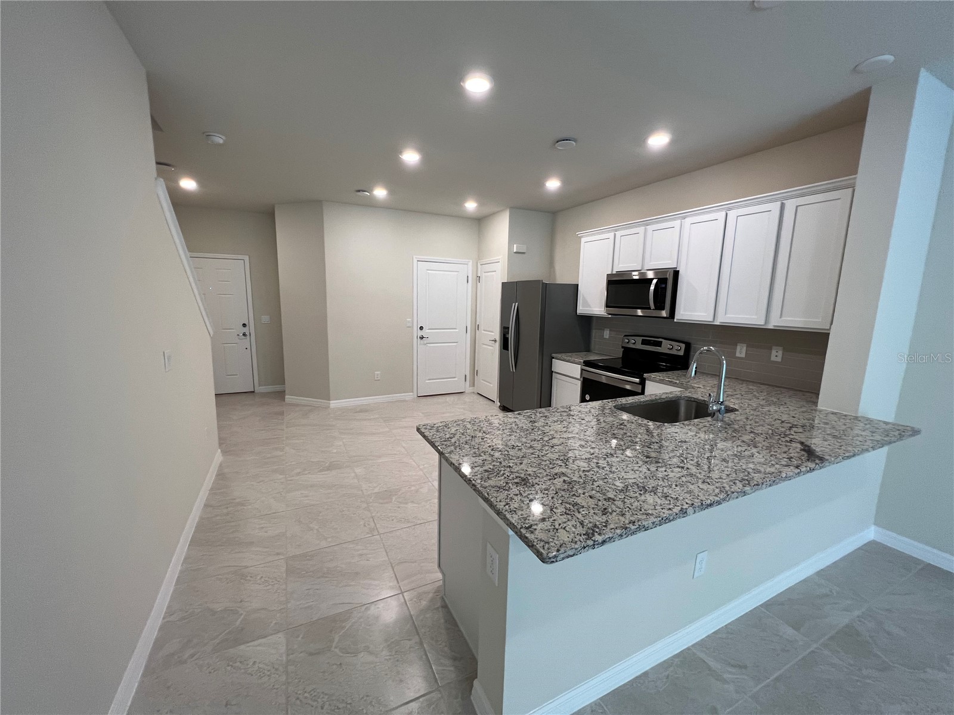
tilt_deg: -7.6
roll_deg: -1.1
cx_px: 477
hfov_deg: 106.2
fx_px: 358
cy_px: 358
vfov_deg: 89.9
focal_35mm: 13
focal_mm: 1.57
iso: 200
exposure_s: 1/120
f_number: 1.8
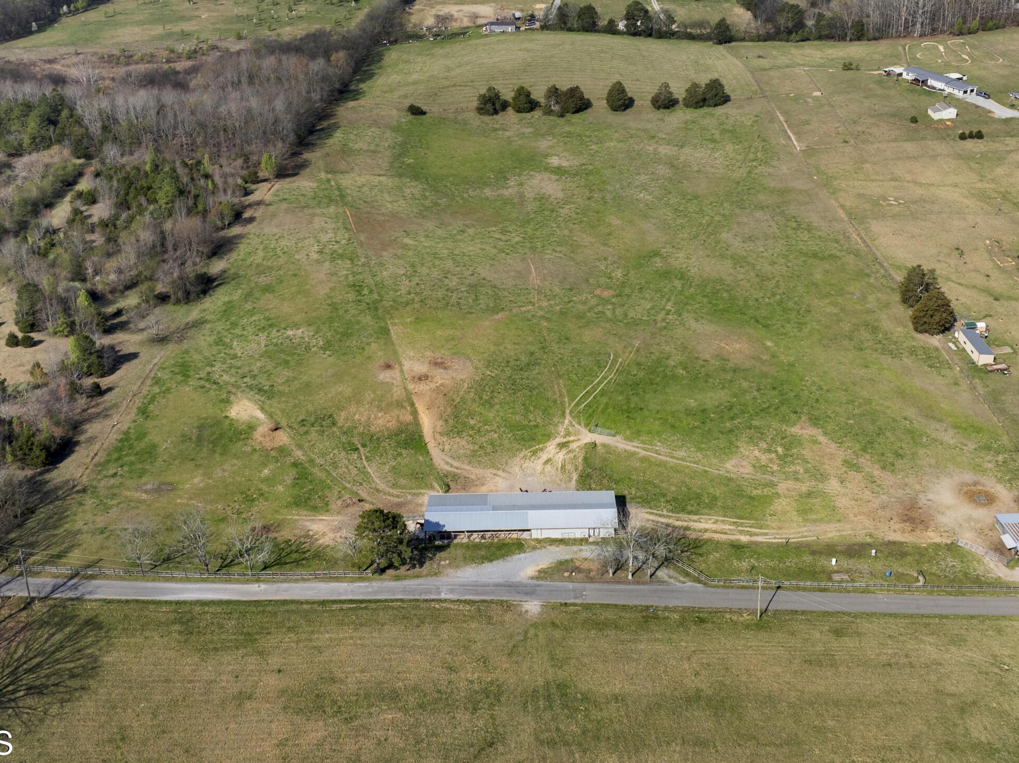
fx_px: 1089
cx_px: 553
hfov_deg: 50.1
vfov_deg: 37.8
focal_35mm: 37
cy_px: 208
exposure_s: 1/120
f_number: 2.8
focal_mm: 12.29
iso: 100
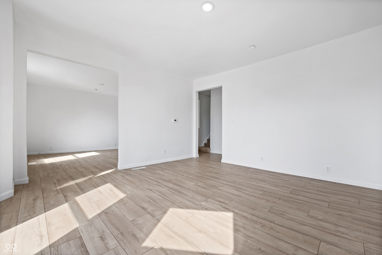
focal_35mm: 15
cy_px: 128
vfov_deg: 77.3
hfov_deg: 100.4
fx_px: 159
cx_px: 191
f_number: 9
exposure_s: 1/15
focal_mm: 15
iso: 280
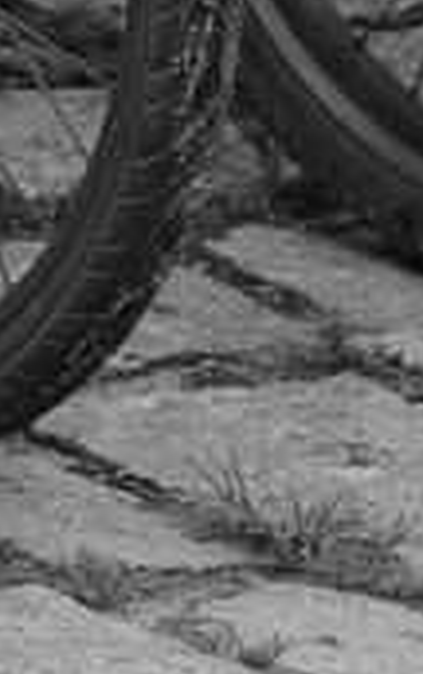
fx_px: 13034
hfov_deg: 1.8
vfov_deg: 2.9
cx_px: -728
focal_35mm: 709
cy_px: -952
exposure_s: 1/8000
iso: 800
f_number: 4.5
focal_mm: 50
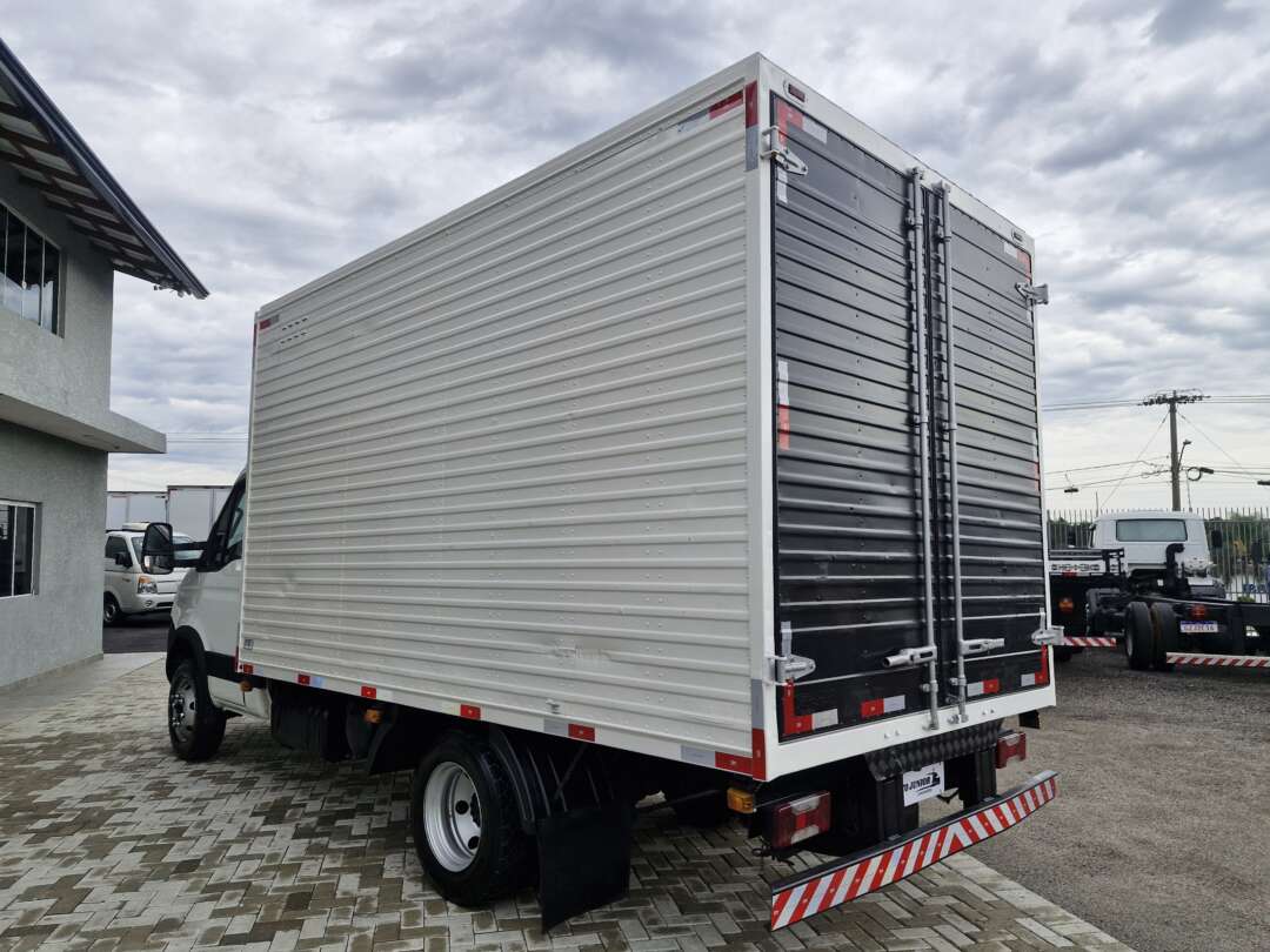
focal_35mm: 23
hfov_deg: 73.9
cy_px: 476
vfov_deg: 58.9
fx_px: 844
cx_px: 635
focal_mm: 5.54
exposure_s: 1/970
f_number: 1.8
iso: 50
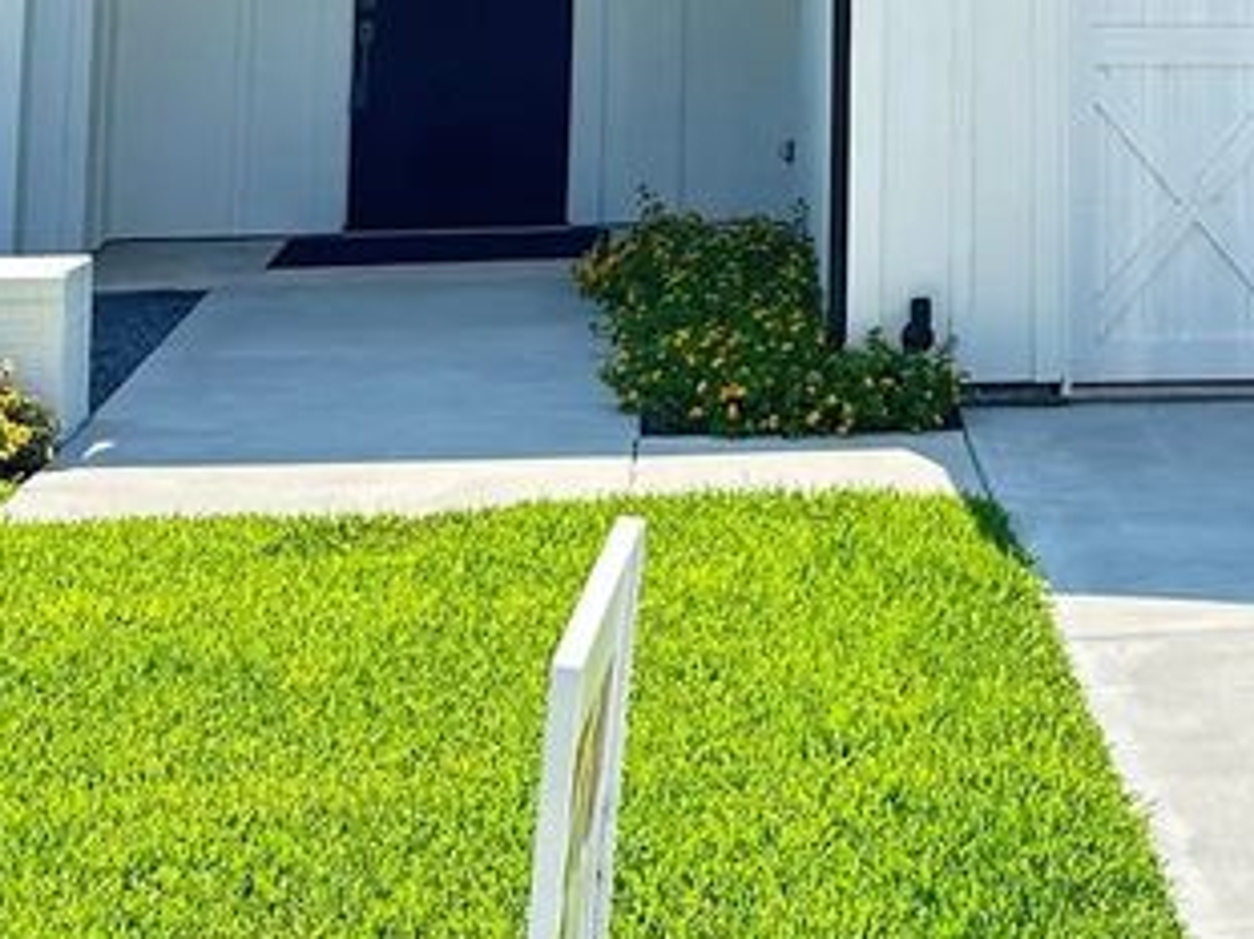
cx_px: 1073
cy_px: -455
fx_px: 2861
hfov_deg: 24.2
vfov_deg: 16.9
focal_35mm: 79
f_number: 1.78
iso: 80
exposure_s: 1/1562
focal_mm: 6.86
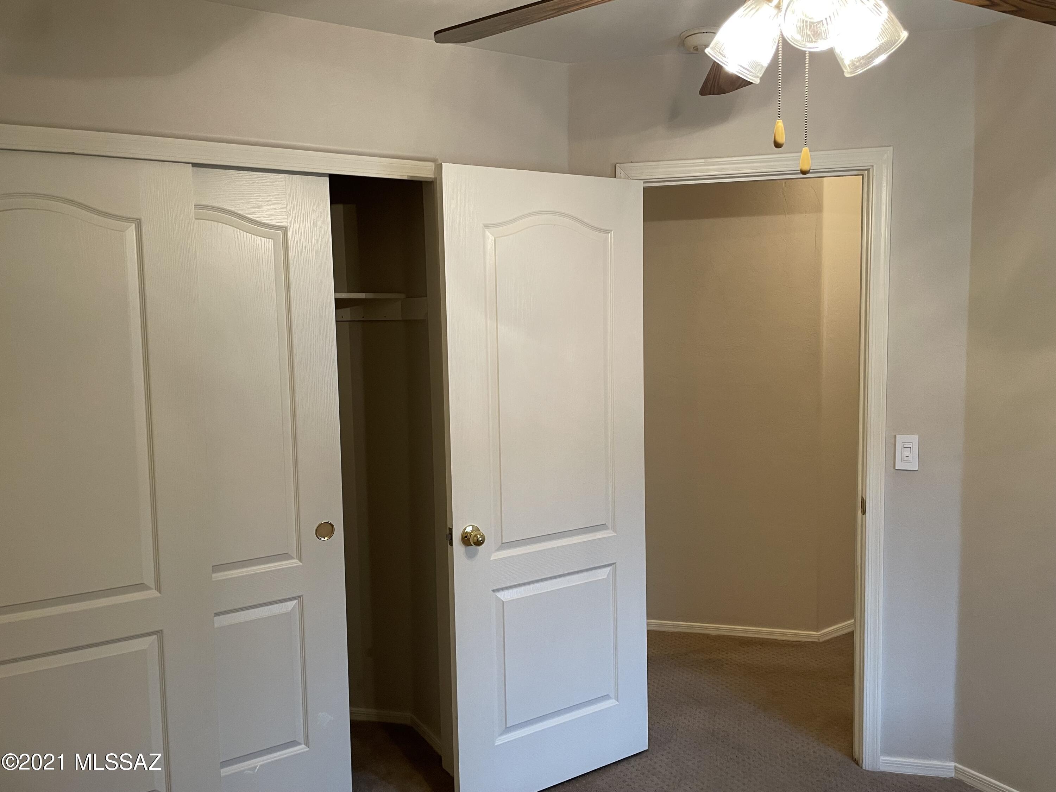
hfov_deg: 67.3
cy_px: 396
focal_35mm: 26
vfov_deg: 53.1
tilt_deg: -3.4
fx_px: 793
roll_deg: +1.3
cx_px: 528
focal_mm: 4.2
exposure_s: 1/60
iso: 125
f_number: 1.6
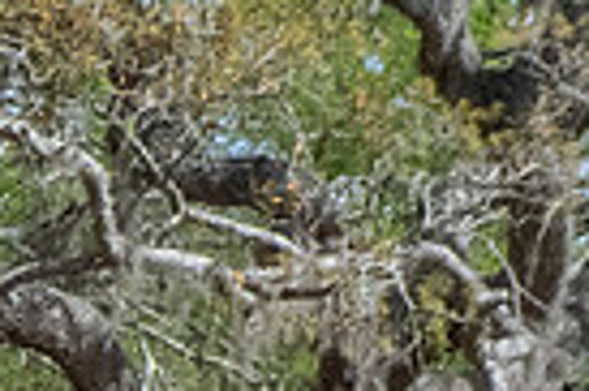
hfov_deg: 4.7
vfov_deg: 3.1
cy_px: 1364
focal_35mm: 433
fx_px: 7076
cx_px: -631
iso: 125
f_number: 4.1
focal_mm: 9.6
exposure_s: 1/1000
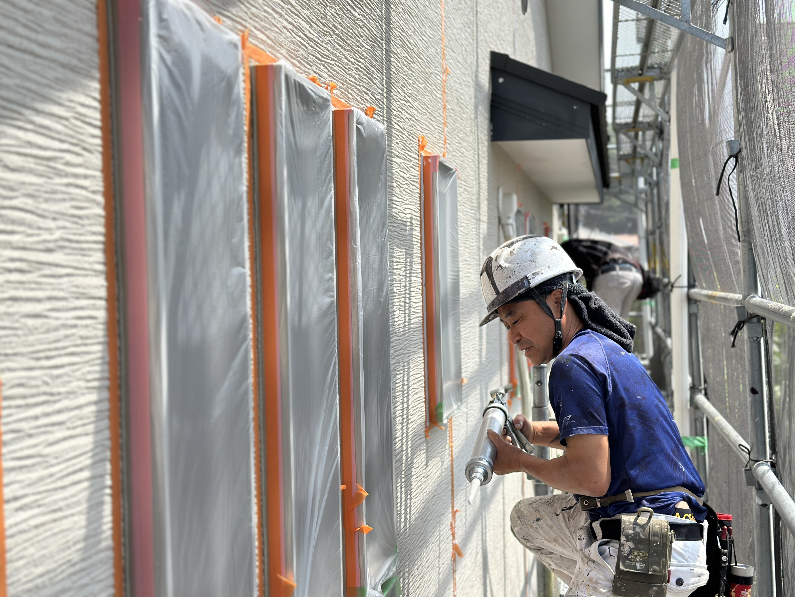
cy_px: 298
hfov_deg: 39.7
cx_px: 398
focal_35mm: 48
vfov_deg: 30.3
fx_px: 1102
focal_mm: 6.86
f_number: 1.78
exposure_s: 1/1242
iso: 80
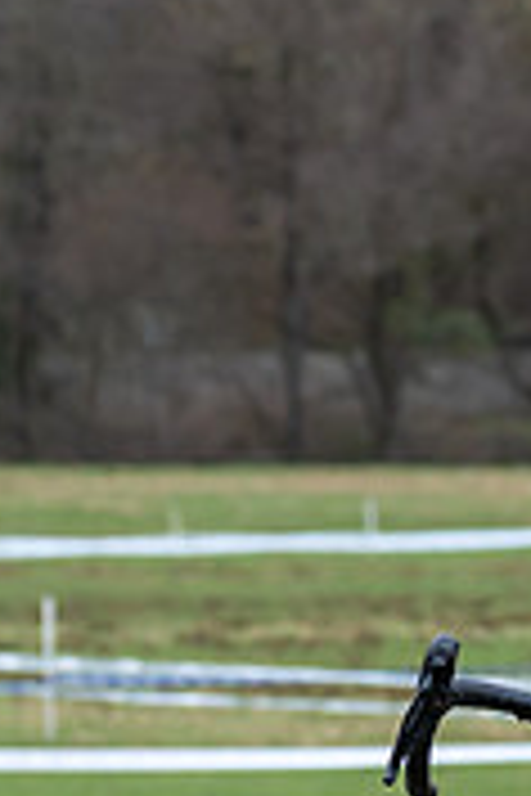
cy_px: 549
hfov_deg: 3.7
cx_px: 777
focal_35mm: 367
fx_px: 8119
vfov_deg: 5.6
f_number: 3.2
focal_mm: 72
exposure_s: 1/1000
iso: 1000
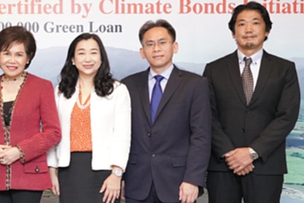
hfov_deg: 21.8
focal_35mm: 85
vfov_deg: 16.0
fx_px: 718
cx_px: -76
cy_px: 132
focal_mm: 31
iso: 5000
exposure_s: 1/160
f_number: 7.1
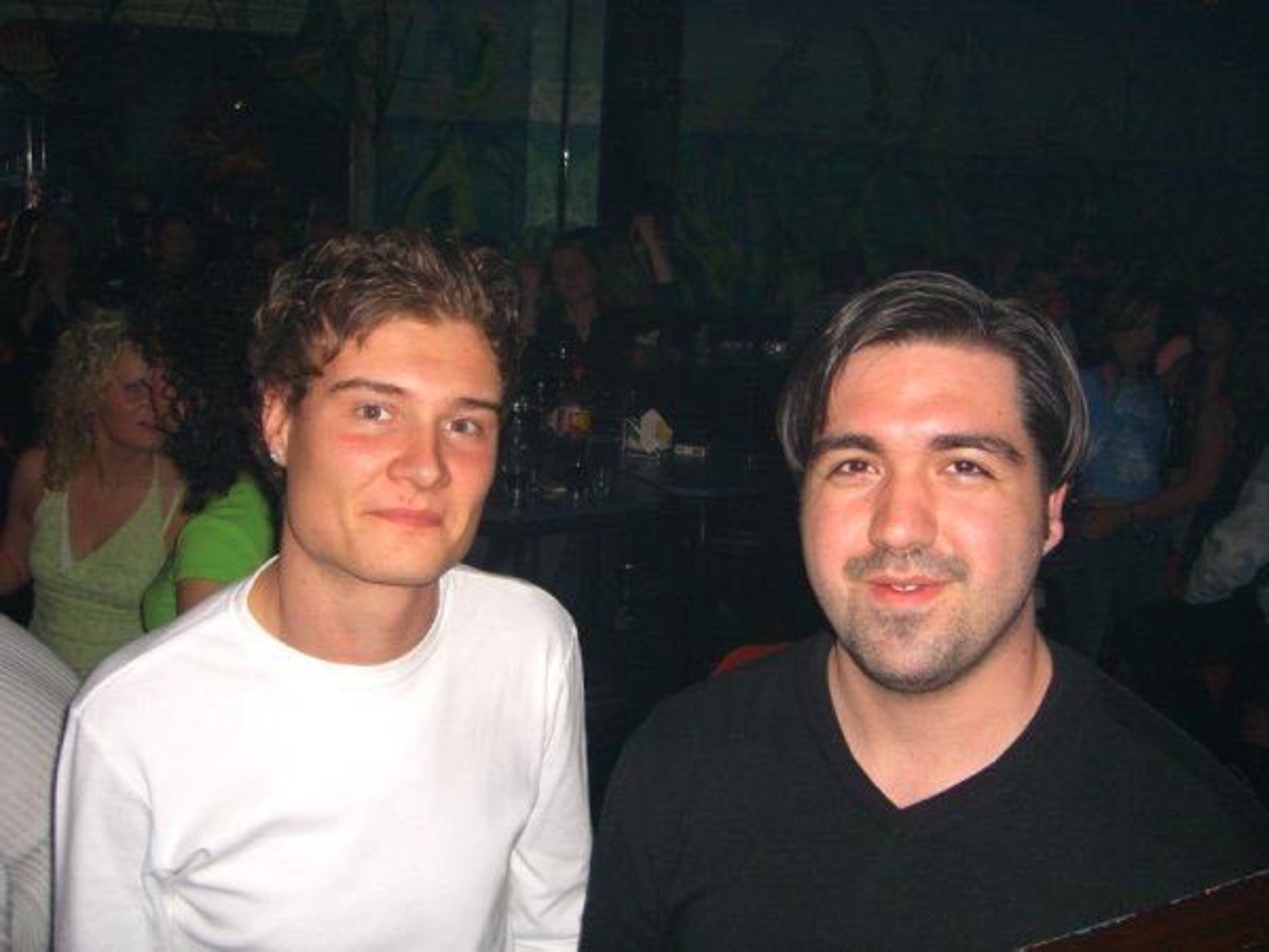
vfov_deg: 37.7
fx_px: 1393
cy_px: 476
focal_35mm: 38
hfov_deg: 49.0
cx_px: 634
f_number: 2.8
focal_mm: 7.9
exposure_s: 1/60
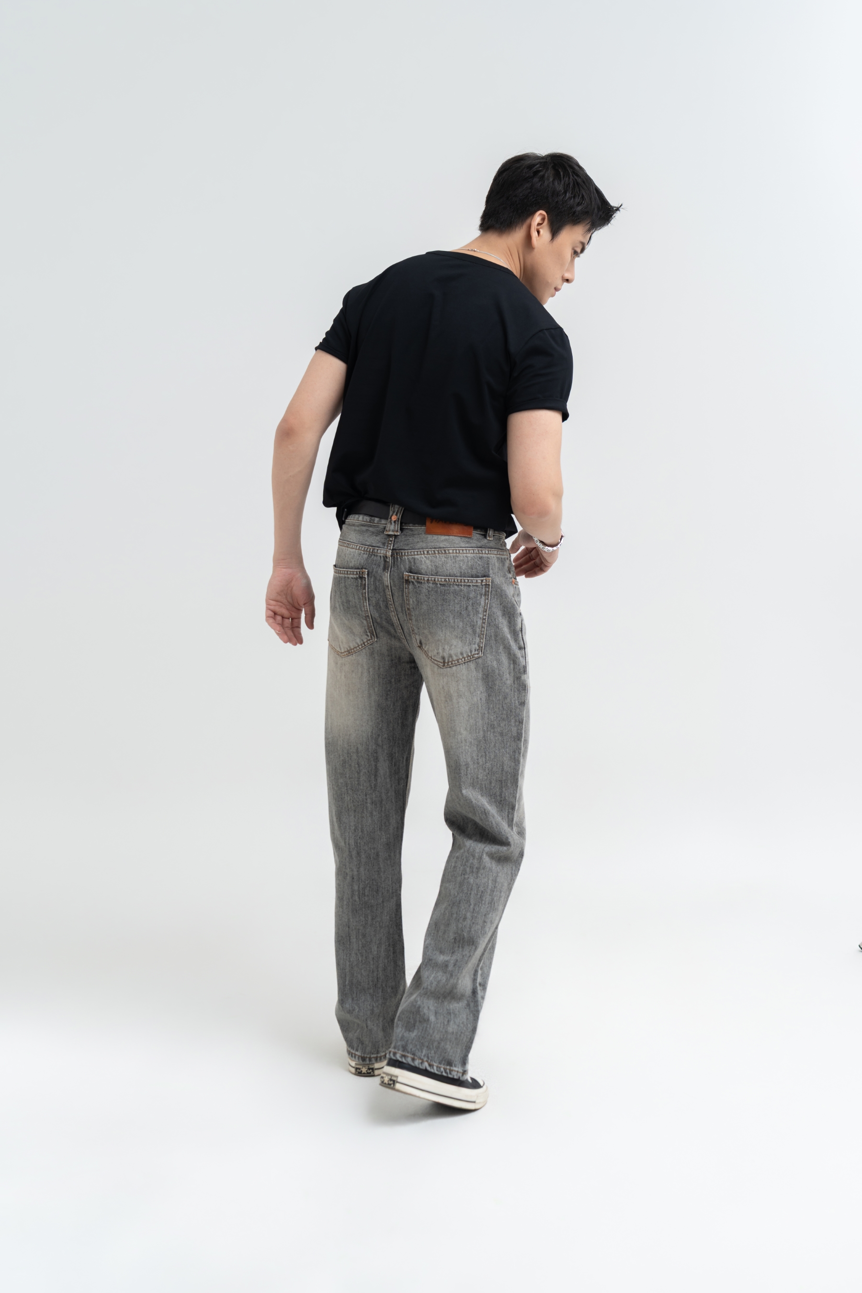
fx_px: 1724
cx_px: 431
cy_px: 646
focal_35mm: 48
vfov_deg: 41.1
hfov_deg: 28.1
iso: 200
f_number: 4.5
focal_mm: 48
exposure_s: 1/160
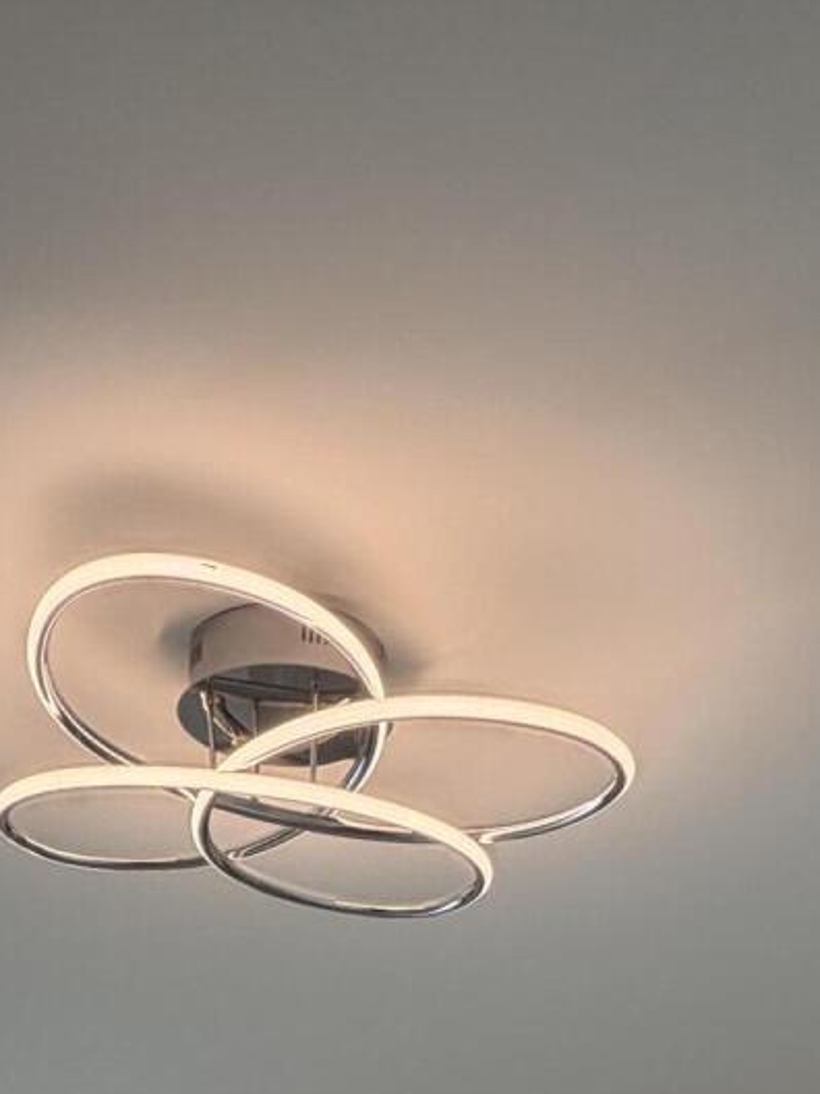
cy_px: 1805
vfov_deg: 24.1
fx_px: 1674
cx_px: 309
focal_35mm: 53
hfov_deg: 27.4
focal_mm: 2.22
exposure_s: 1/120
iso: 80
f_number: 2.2
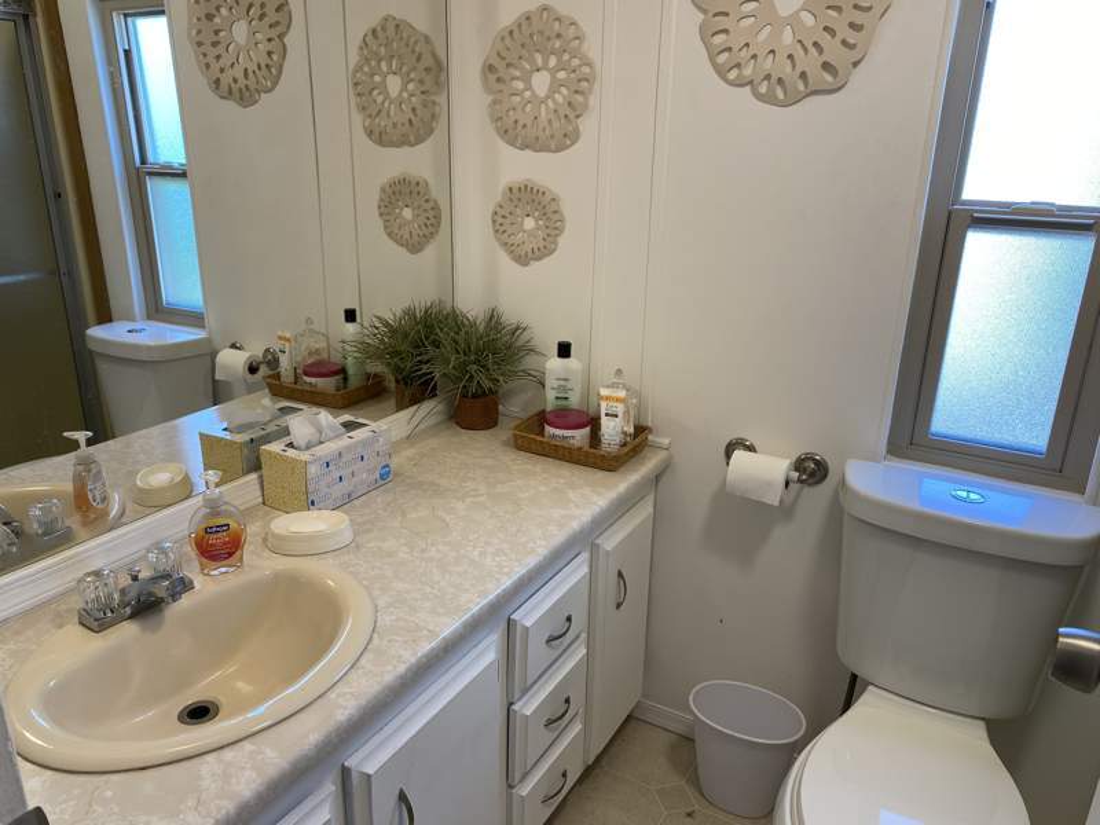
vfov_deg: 53.1
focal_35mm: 26
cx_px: 550
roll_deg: -0.7
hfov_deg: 67.3
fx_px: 826
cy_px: 412
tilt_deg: -21.2
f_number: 1.8
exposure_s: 1/120
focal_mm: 4.25
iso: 80
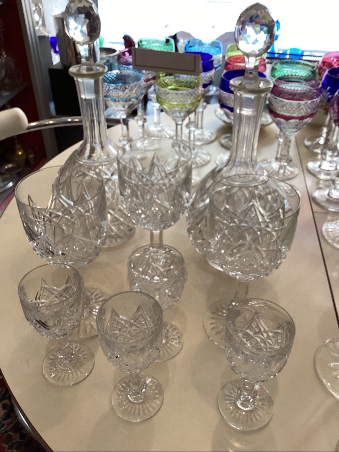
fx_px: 405
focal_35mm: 31
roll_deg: +0.1
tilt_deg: -37.0
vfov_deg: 58.4
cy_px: 226
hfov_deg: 45.4
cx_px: 170
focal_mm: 3.3
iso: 80
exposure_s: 1/50
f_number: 2.4
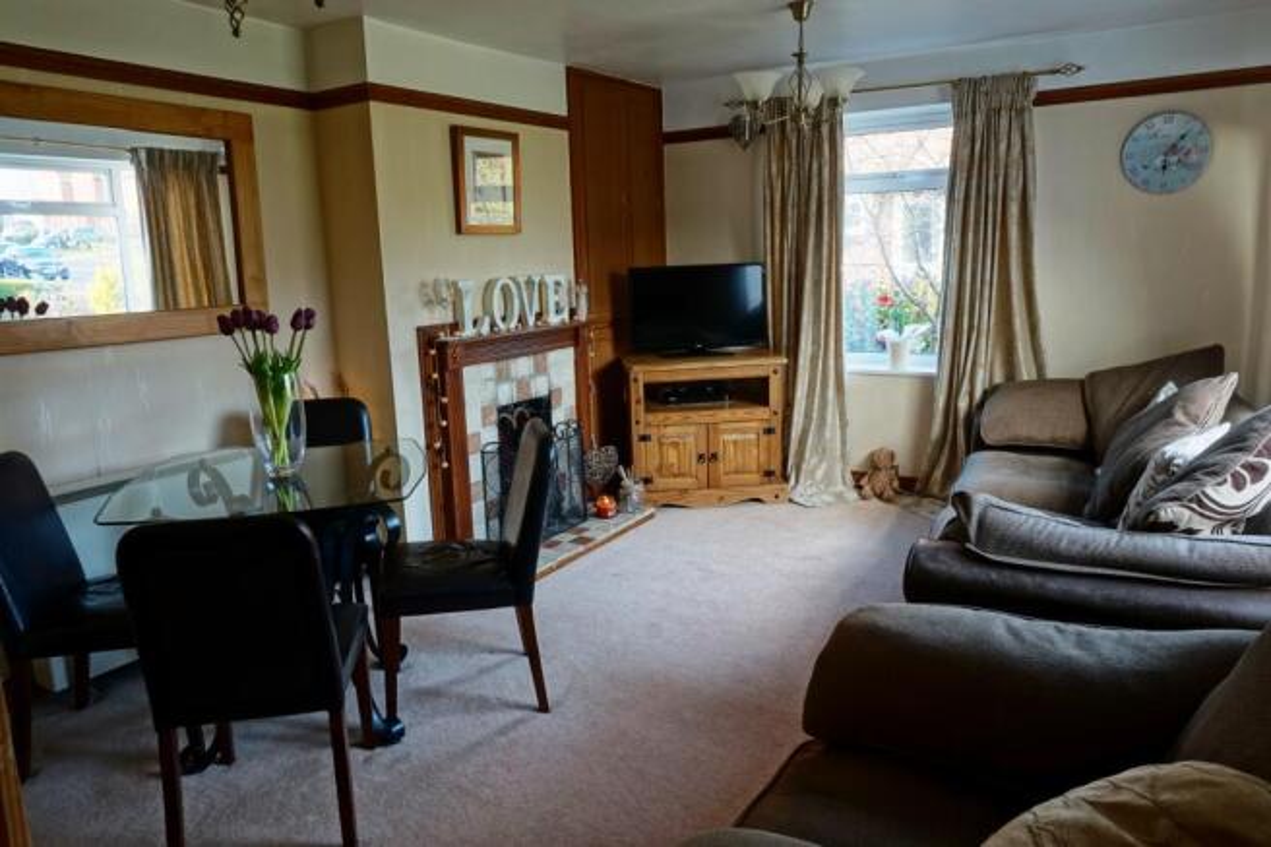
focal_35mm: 24
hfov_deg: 73.8
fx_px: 847
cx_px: 636
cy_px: 424
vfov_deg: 53.1
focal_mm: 16
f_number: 13
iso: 100
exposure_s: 1/2.5
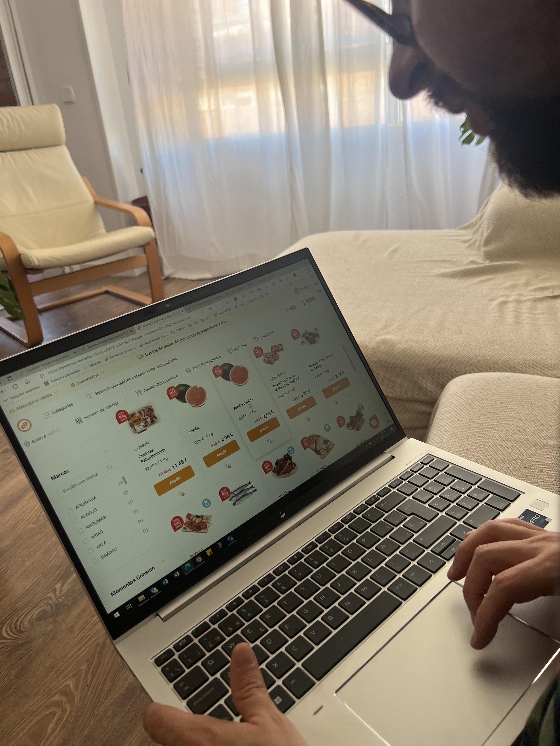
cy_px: 373
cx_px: 280
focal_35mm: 26
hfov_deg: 53.1
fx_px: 561
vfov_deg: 67.3
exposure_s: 1/121
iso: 80
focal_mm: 5.7
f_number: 1.5
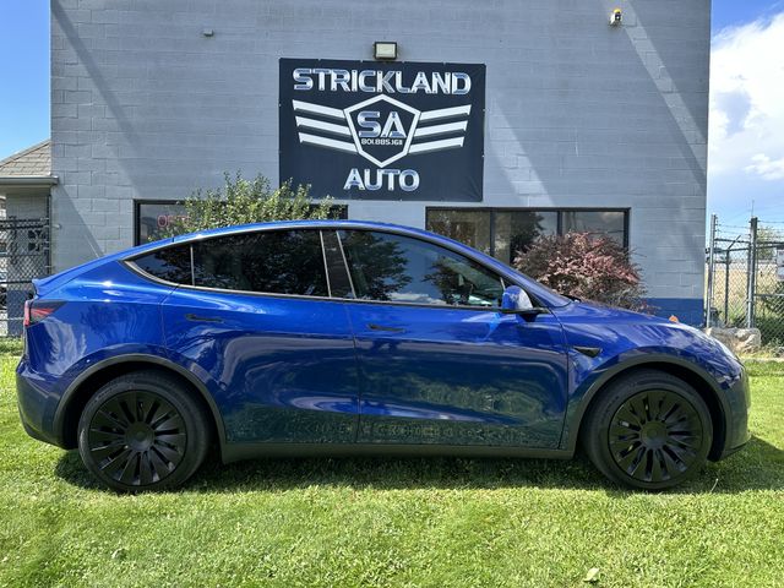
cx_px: 392
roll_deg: -0.9
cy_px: 294
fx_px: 544
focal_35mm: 24
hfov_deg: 71.6
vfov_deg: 56.8
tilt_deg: -0.2
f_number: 1.78
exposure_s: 1/779
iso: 80
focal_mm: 6.86
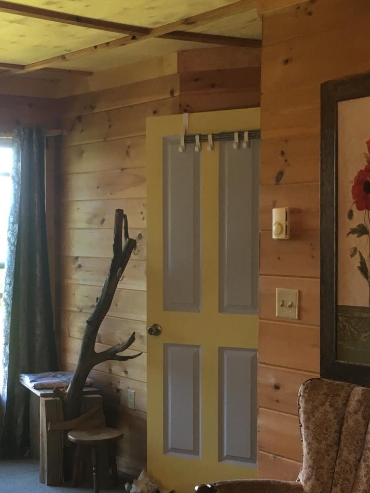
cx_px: 100
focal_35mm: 61
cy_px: 317
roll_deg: +0.3
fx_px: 870
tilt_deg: -6.1
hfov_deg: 23.8
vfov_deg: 31.5
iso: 50
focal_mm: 4.15
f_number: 2.2
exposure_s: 1/30
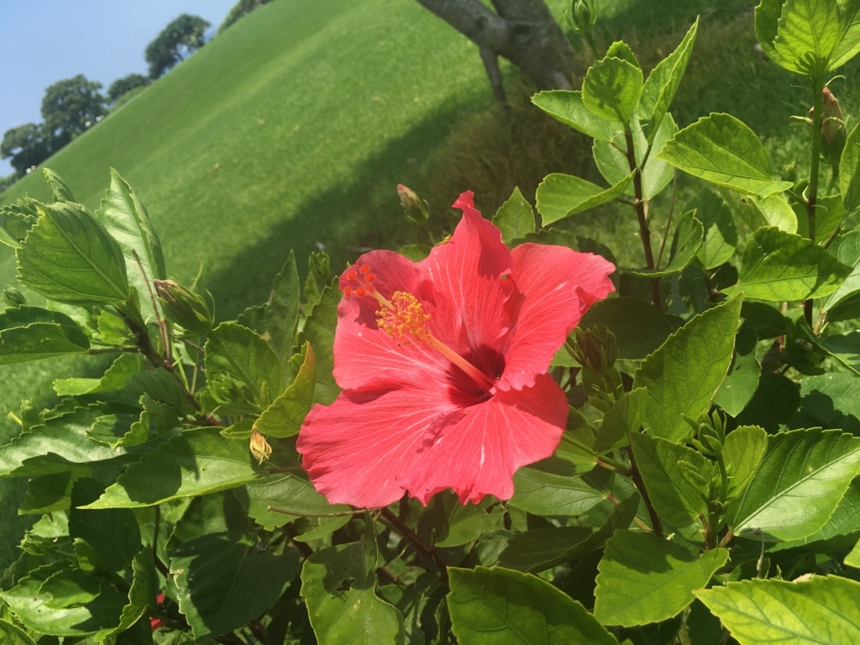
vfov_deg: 48.2
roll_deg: +35.6
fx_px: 720
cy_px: 322
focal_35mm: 29
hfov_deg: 61.7
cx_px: 430
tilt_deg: -25.9
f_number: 2.2
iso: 25
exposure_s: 1/1068
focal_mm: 4.15
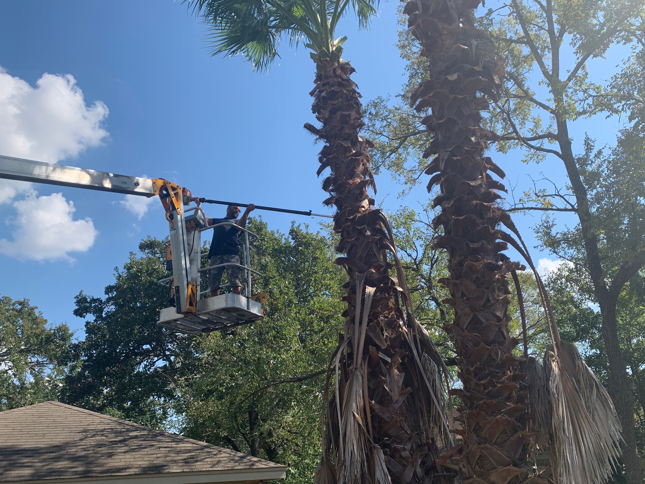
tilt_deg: +20.0
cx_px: 338
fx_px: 559
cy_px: 256
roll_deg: +4.6
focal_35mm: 30
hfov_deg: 59.9
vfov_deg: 46.8
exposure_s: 1/1634
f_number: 1.8
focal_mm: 4.25
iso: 25
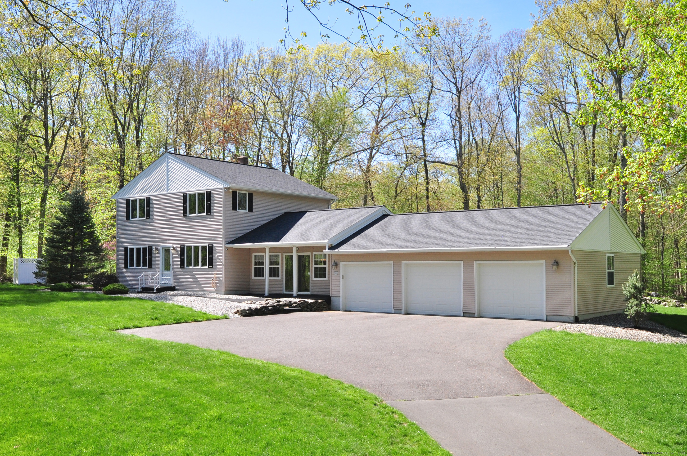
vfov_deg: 43.5
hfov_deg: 62.0
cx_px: 344
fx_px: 572
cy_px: 228
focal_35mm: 30
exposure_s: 1/320
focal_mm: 20
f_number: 8
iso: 320
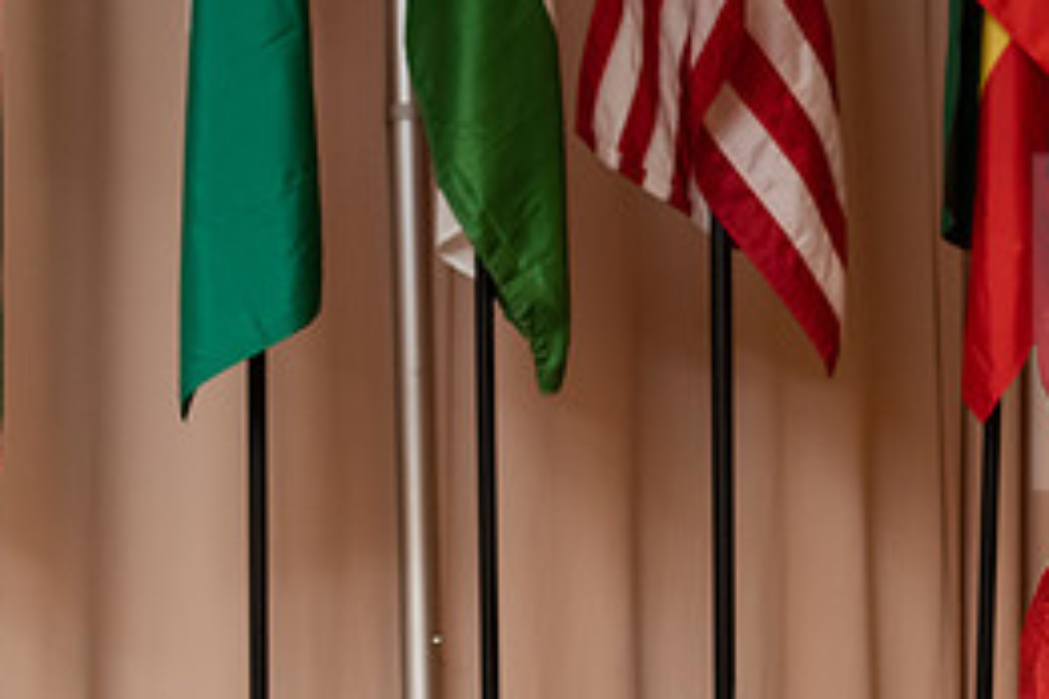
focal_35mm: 218
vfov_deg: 6.3
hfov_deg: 9.4
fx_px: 6352
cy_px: 641
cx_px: 912
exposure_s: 1/160
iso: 2000
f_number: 3.5
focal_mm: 98
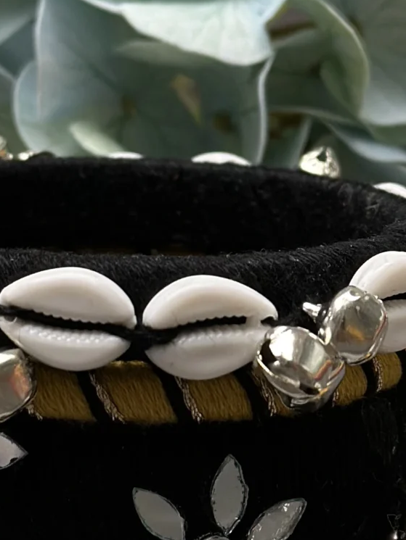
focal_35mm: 165
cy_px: 317
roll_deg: -1.0
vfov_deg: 12.0
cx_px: 208
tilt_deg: -15.3
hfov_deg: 9.0
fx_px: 2580
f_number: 1.78
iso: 80
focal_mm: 6.86
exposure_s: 1/50
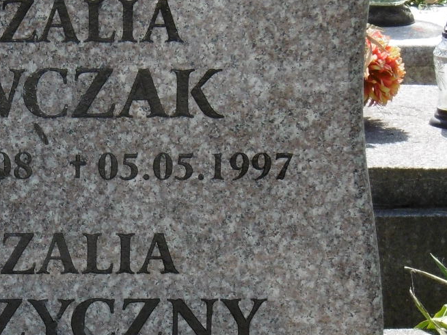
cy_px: 274
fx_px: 2749
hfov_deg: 9.3
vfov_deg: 7.0
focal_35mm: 213
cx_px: 55
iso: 100
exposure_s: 1/250
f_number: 4.4
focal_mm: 12.1
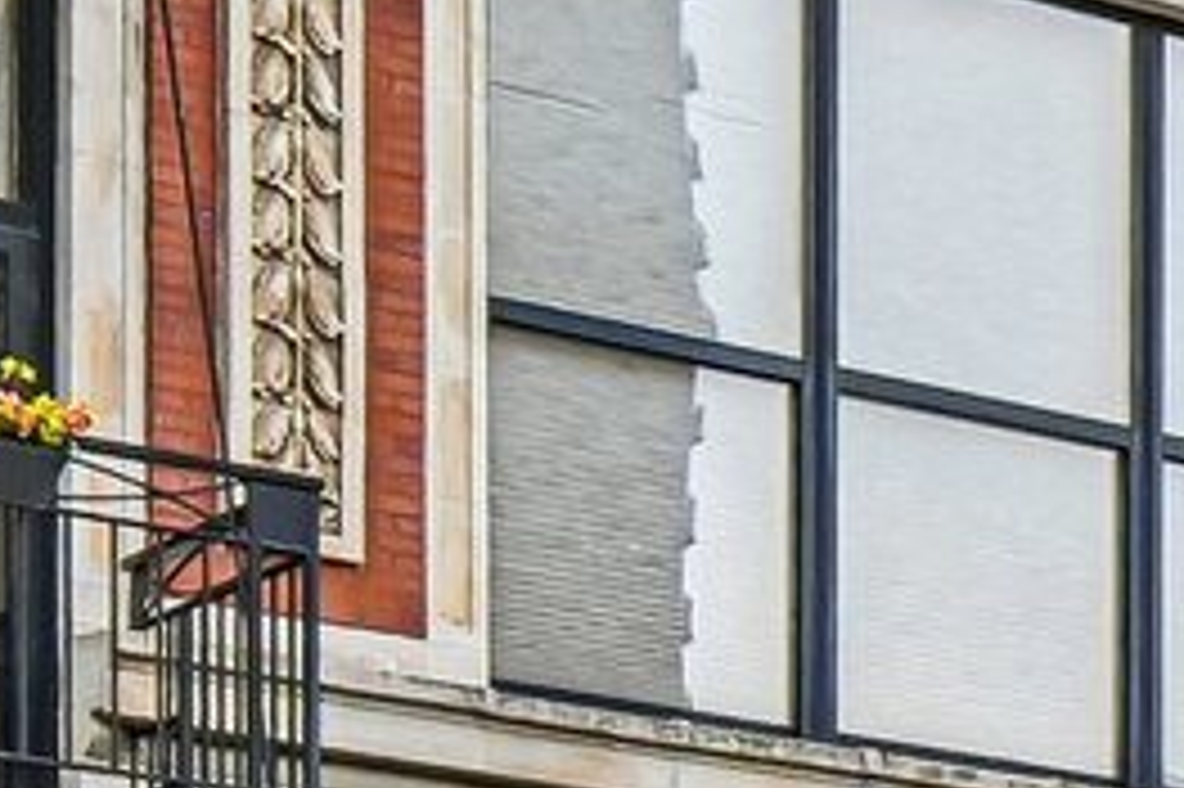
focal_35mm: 185
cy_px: 946
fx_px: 6080
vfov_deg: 7.4
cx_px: 3147
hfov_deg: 9.5
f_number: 8
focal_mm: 20
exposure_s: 1/100
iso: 100
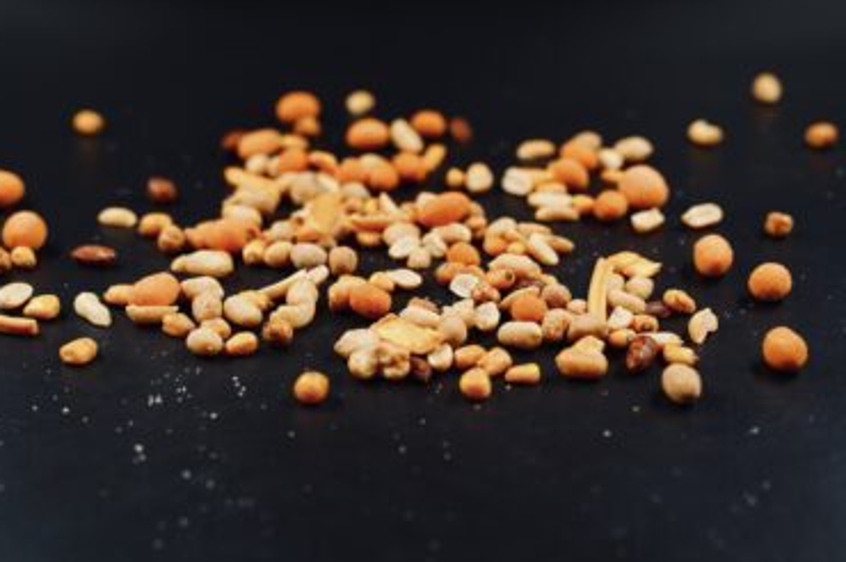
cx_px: 368
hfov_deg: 31.4
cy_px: 244
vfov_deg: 21.2
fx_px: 1503
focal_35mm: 64
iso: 500
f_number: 4
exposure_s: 1/160
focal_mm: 55
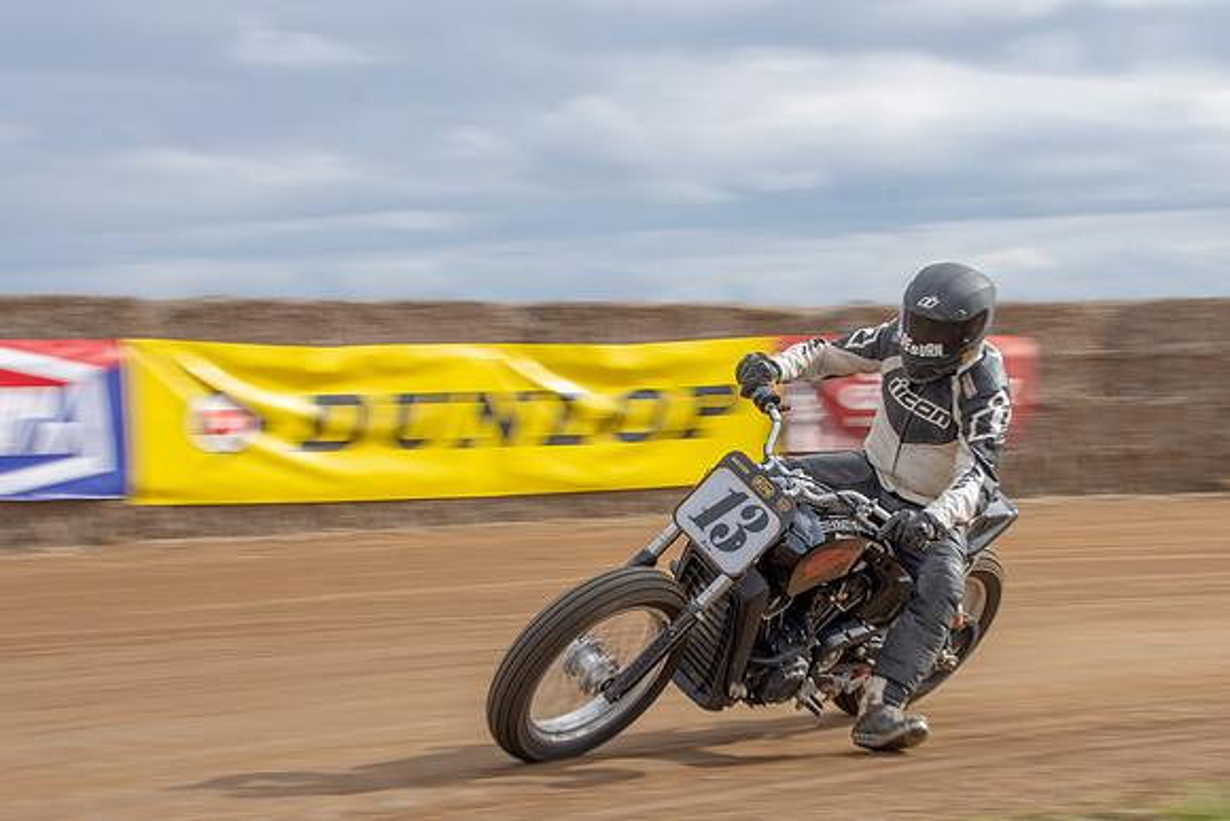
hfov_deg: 20.0
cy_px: 460
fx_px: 3485
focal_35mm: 102
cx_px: 689
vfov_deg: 13.4
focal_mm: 56
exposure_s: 1/100
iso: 100
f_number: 13
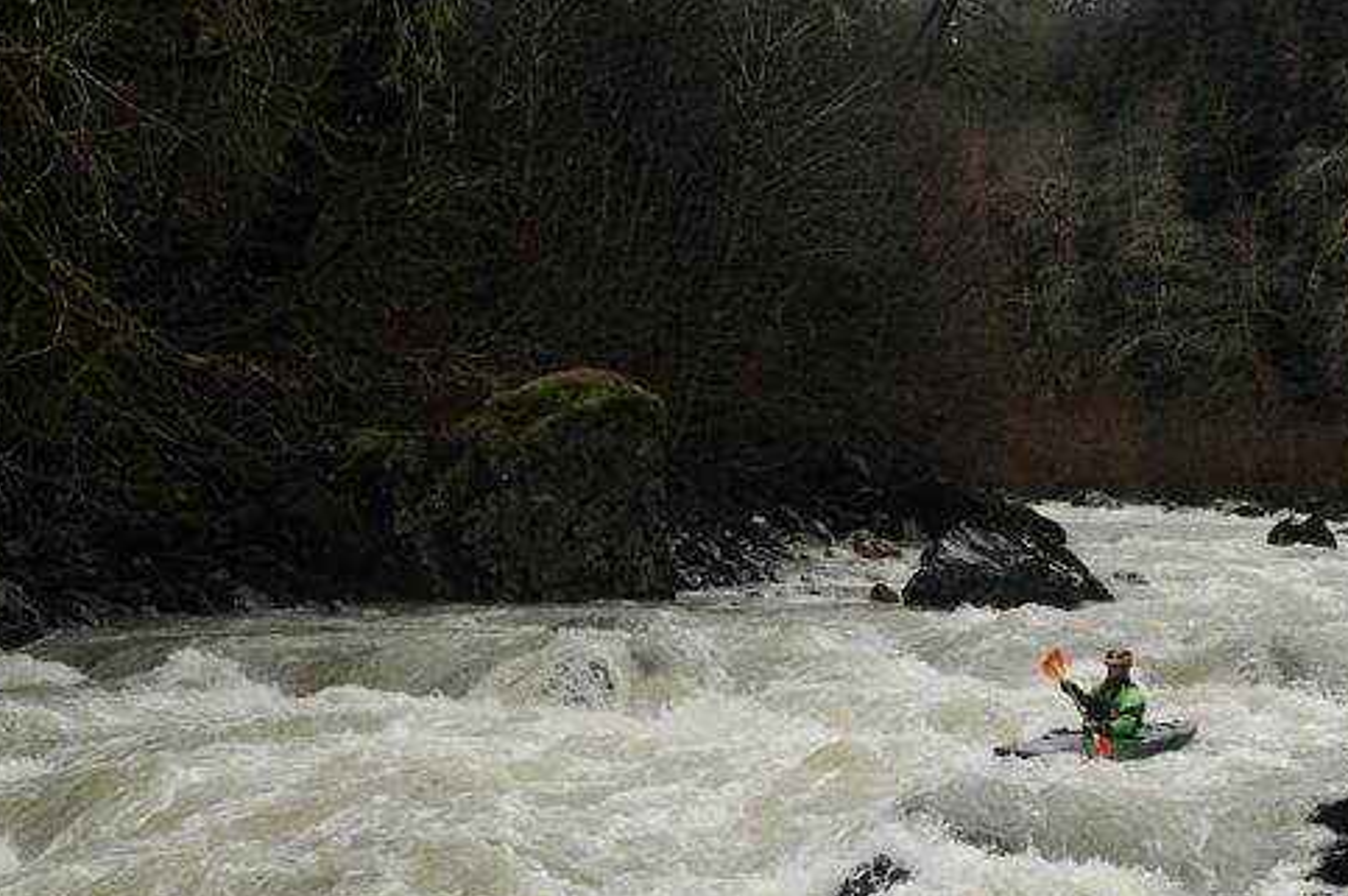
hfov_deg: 34.5
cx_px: 628
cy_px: 692
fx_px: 2170
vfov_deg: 23.1
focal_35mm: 58
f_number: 5.6
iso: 320
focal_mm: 35
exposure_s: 1/160
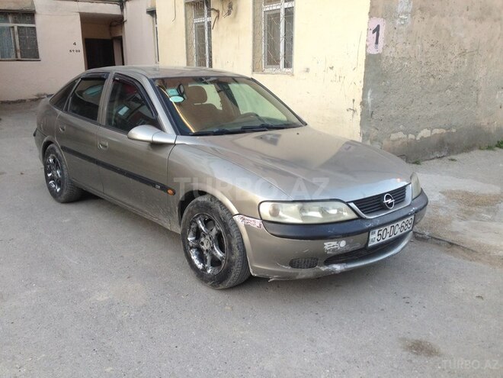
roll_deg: -1.3
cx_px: 252
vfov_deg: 42.9
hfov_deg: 55.4
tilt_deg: -13.6
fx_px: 480
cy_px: 189
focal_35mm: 33
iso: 50
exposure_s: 1/60
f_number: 2.4
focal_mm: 4.12
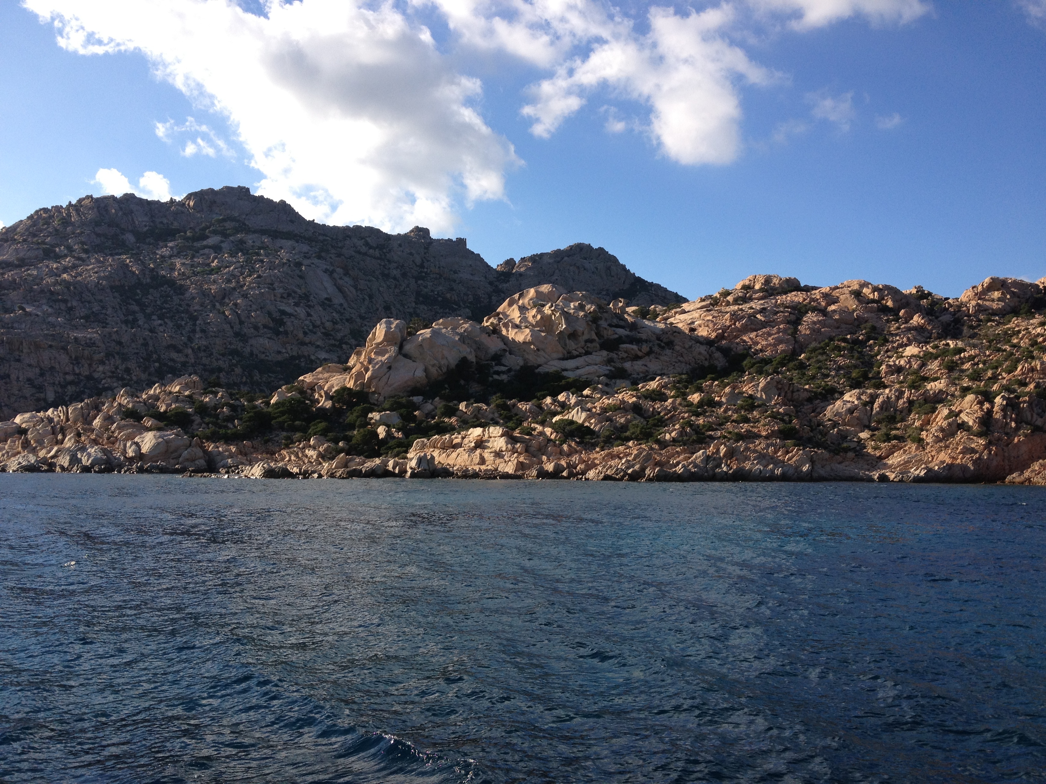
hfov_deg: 52.6
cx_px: 523
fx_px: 1058
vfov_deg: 40.7
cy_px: 392
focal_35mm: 35
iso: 64
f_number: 2.4
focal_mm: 4.28
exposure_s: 1/1381
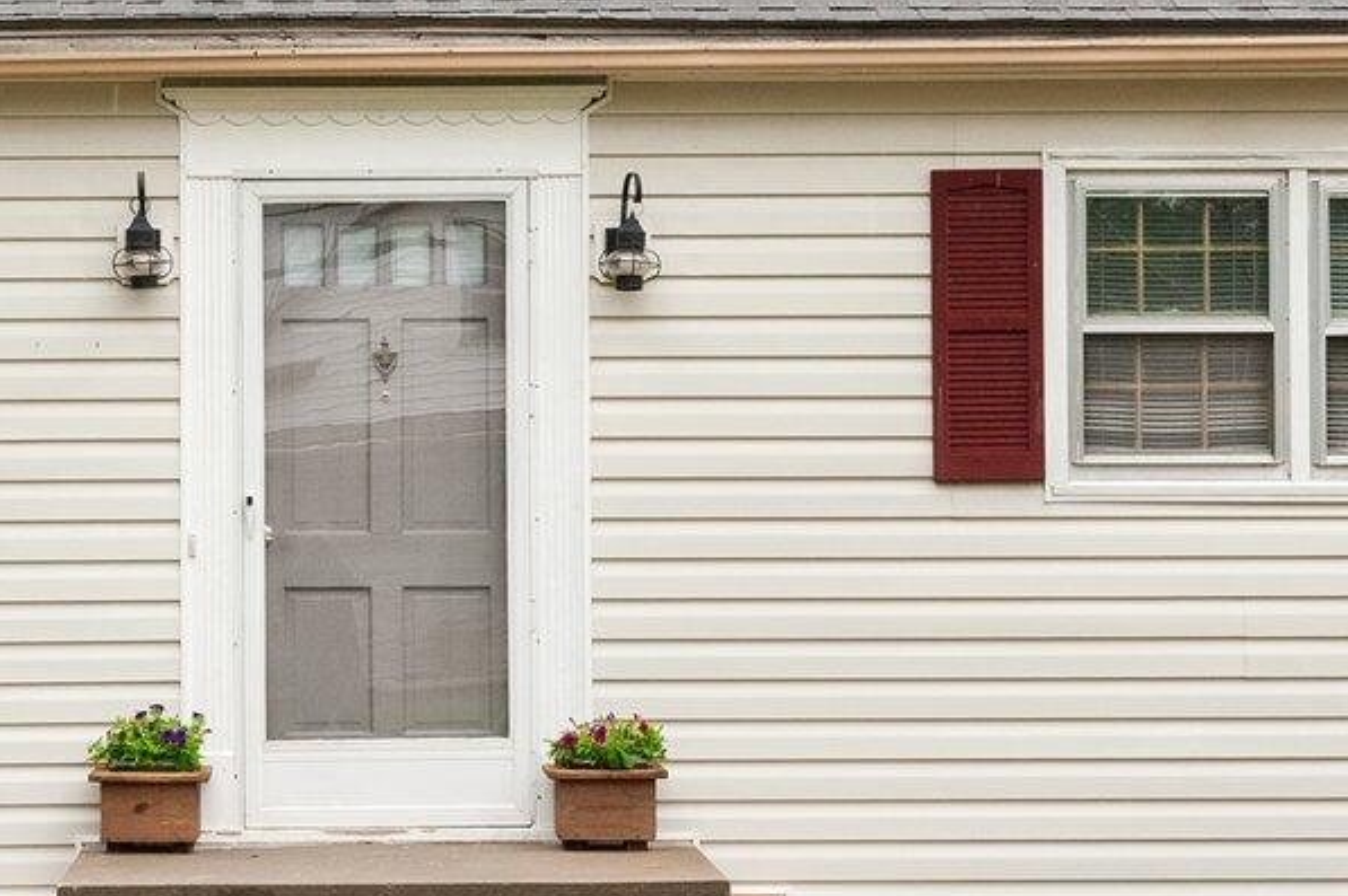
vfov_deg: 14.2
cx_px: 354
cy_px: 323
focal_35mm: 96
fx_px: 3592
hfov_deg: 21.1
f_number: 9
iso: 400
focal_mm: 28
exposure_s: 1/320
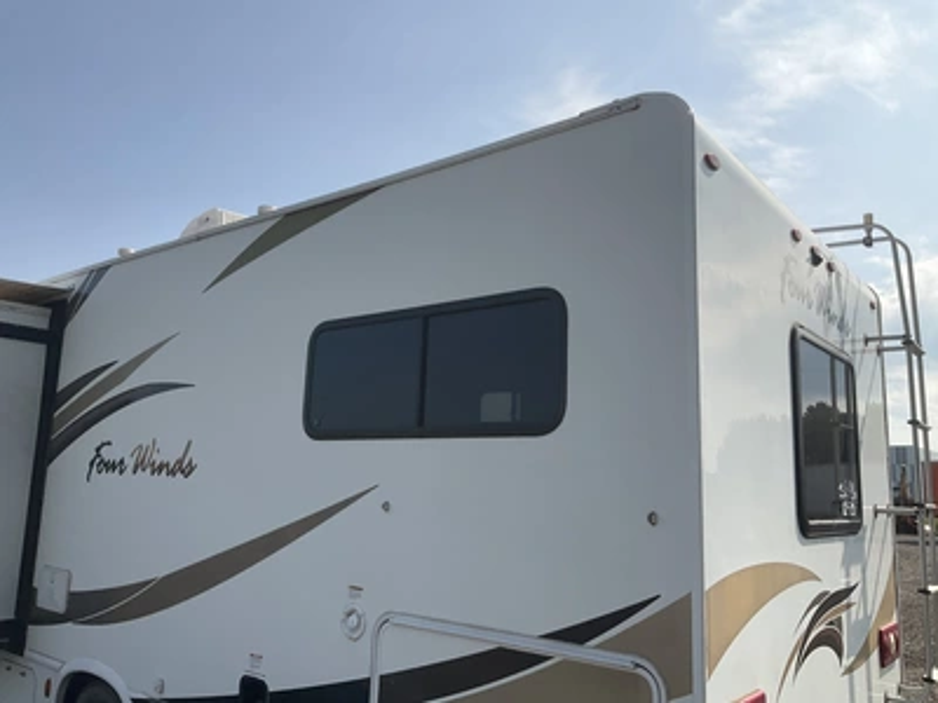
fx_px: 786
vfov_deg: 48.2
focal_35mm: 29
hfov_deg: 61.7
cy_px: 352
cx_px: 469
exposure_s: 1/1786
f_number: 1.8
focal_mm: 3
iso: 25
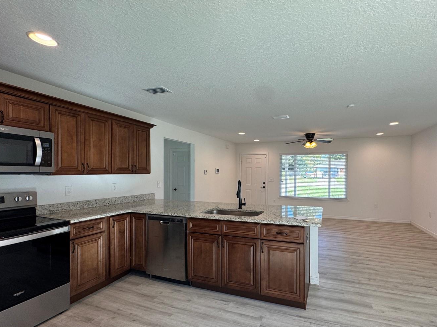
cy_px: 175
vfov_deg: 74.6
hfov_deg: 90.4
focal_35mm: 17
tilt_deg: -0.5
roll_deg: -0.1
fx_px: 215
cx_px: 252
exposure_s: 1/120
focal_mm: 2.22
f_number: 2.2
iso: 125
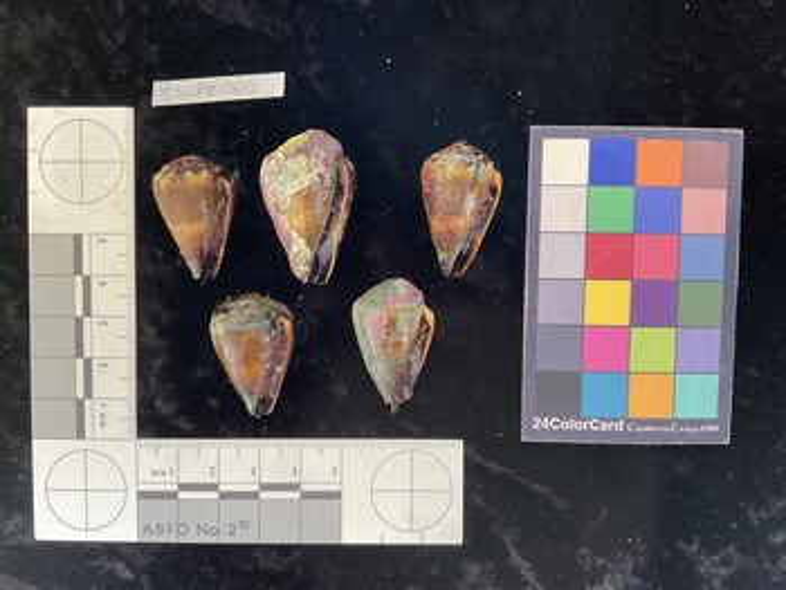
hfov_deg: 61.6
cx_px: 393
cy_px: 295
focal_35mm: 29
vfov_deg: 48.3
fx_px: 659
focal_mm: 3
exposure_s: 1/60
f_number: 1.8
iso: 40
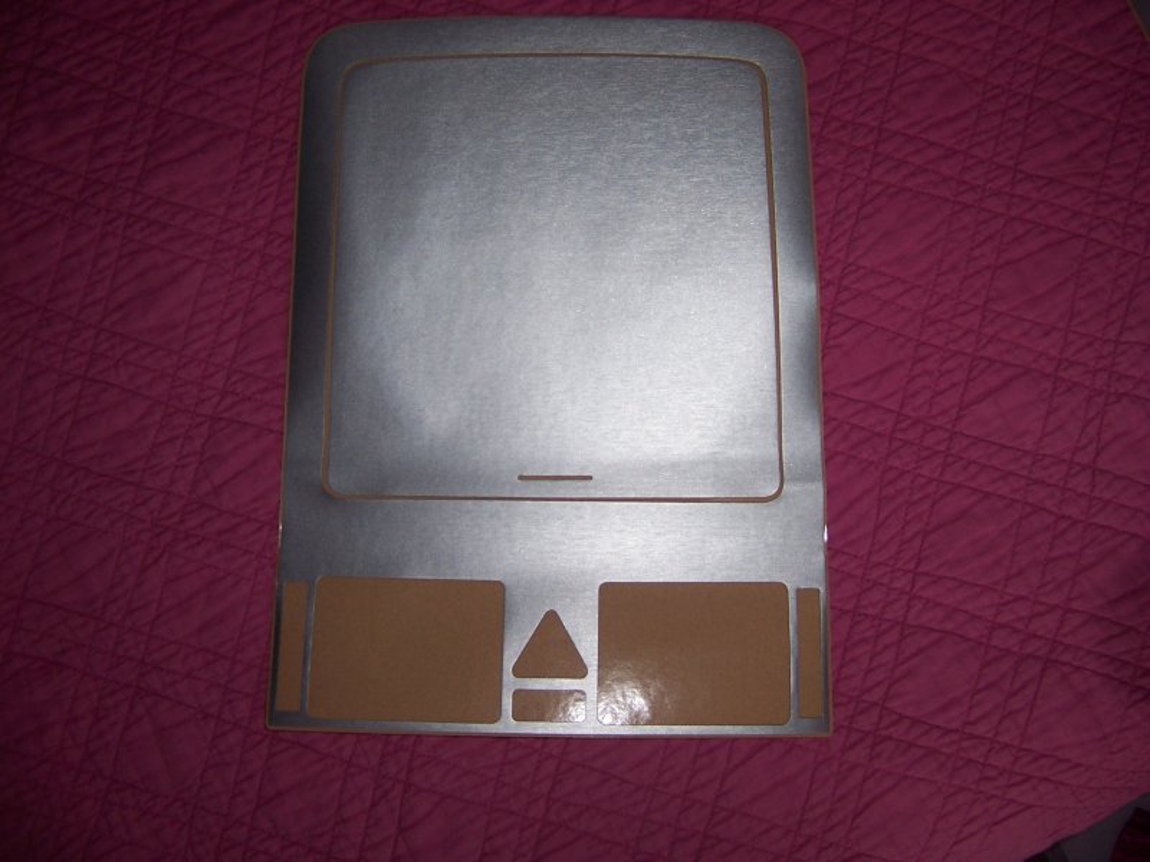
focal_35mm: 33
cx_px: 575
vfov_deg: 42.9
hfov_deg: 55.4
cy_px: 431
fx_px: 1096
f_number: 2.8
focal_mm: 5.5
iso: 80
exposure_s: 1/60
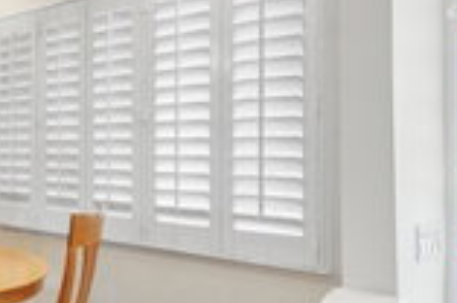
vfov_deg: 29.1
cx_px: -116
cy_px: 170
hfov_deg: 33.2
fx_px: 583
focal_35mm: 46
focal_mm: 10
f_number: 11
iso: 200
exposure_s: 1/2.5
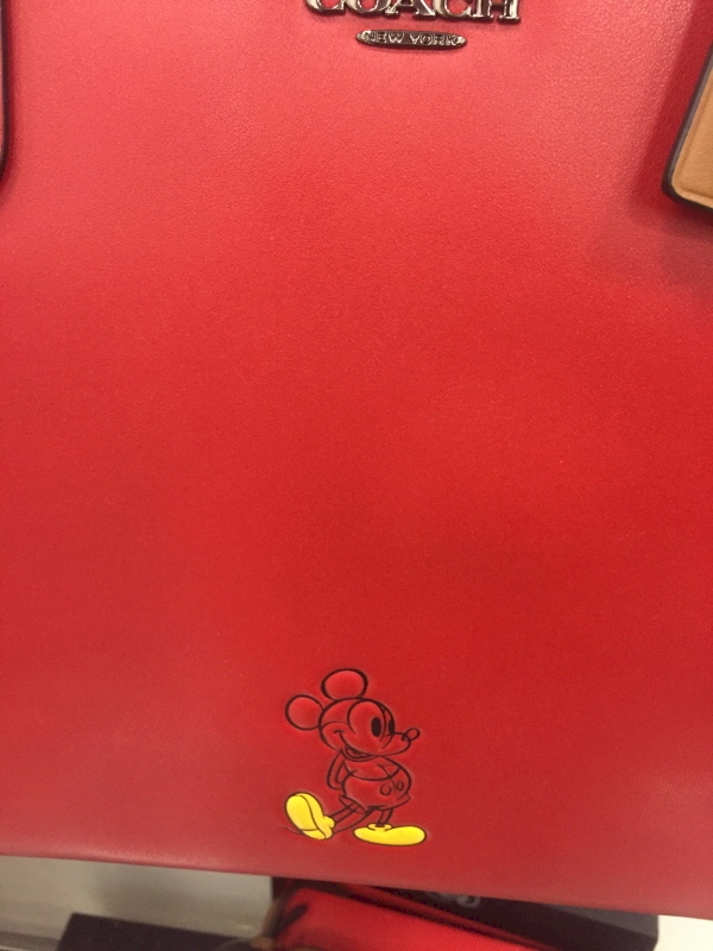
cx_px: 356
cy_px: 476
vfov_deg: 61.7
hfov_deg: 48.2
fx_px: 796
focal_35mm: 29
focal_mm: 4.15
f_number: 2.2
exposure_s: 1/17
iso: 250
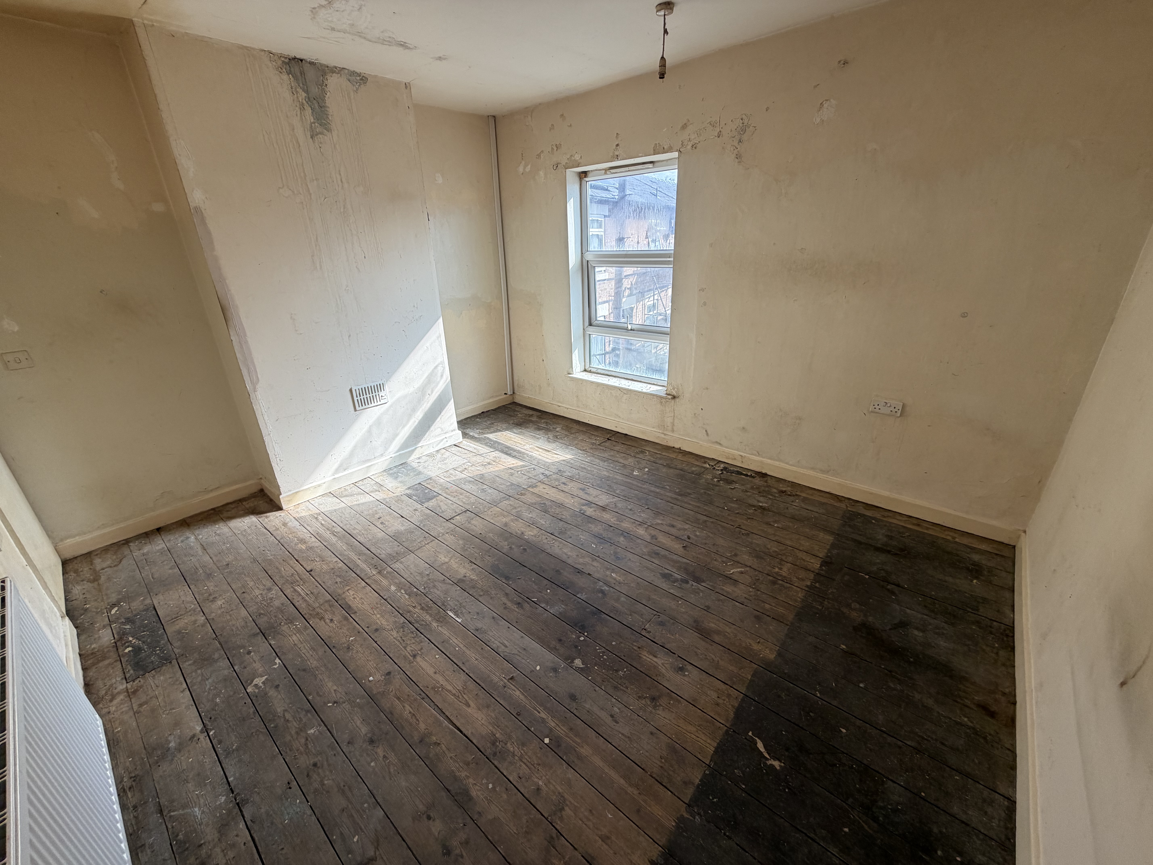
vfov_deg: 85.7
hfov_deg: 102.1
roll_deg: +1.9
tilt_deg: -20.8
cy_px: 432
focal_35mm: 14
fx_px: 466
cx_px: 576
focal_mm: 2.22
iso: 50
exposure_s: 1/133
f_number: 2.2
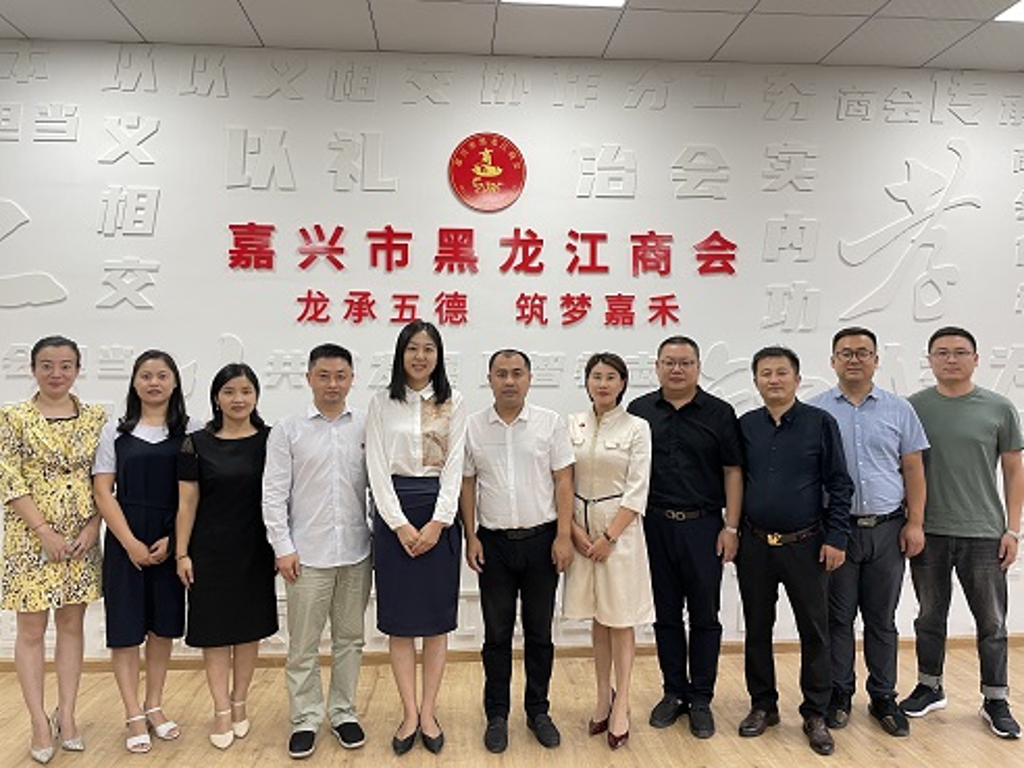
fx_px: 769
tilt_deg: +1.2
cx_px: 512
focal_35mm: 26
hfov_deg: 67.3
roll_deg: +0.1
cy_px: 384
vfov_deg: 53.1
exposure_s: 1/50
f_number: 1.6
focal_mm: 4.2
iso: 100
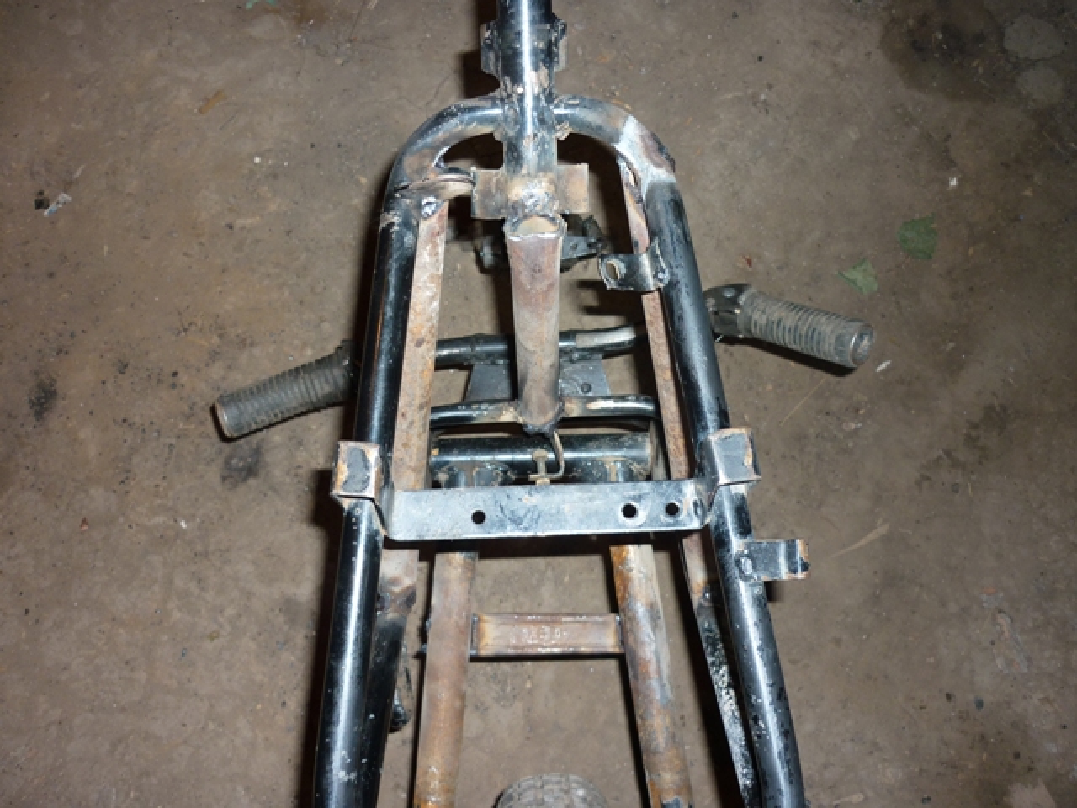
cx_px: 538
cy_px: 404
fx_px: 1027
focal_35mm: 33
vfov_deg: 42.9
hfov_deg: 55.4
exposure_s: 1/30
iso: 100
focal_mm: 5.5
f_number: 2.8
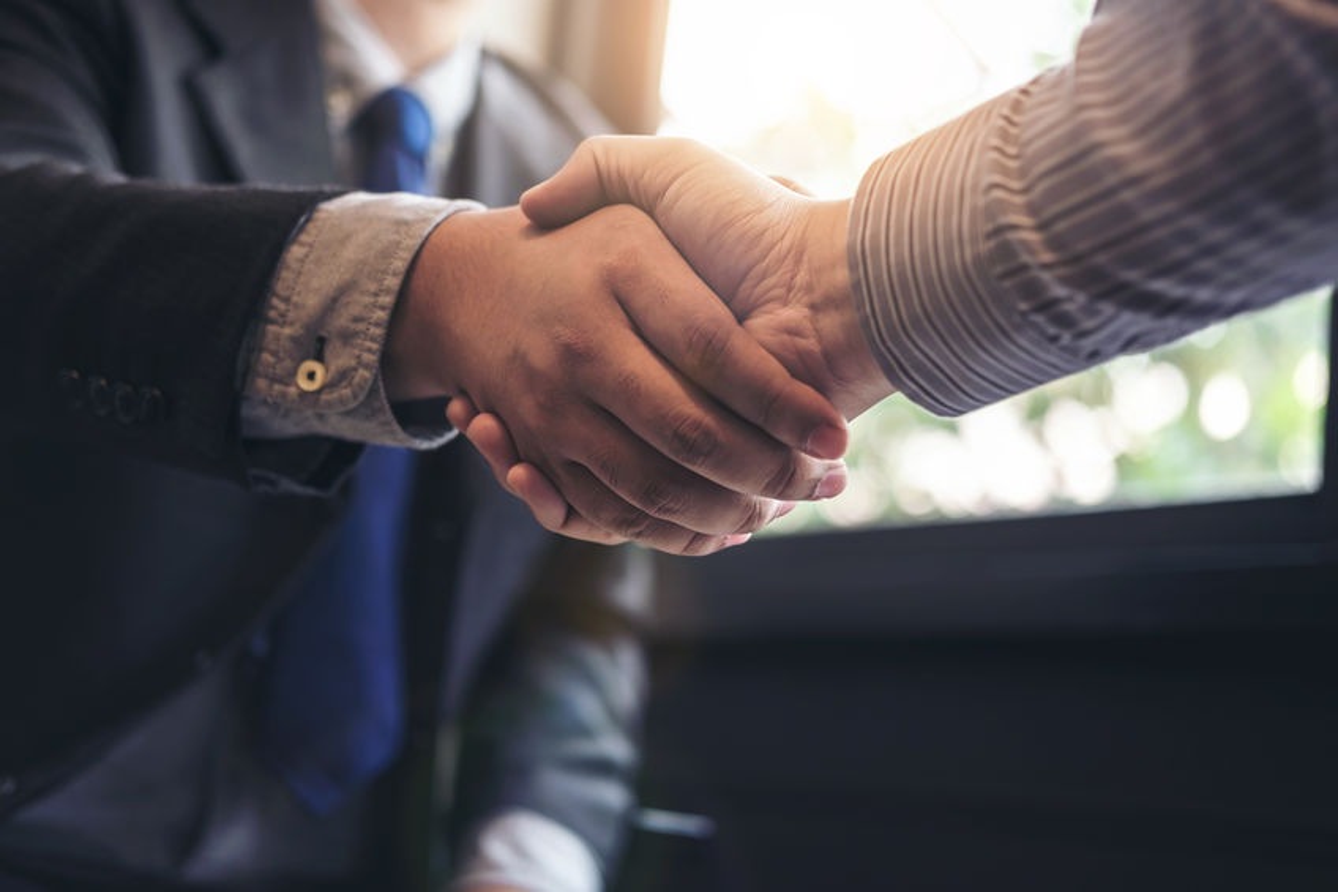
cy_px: 446
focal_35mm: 53
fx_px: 1969
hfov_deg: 37.5
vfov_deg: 25.5
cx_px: 669
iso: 250
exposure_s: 1/100
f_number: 2
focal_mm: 35
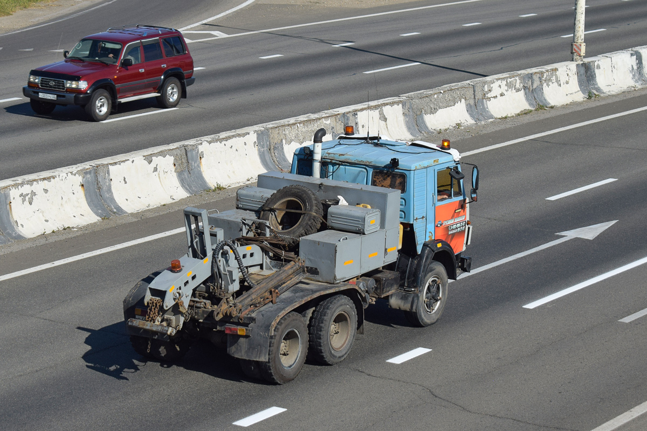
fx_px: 1483
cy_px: 216
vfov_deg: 16.6
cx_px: 324
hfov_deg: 24.6
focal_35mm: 82
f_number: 7.1
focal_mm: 55
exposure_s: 1/1250
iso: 200
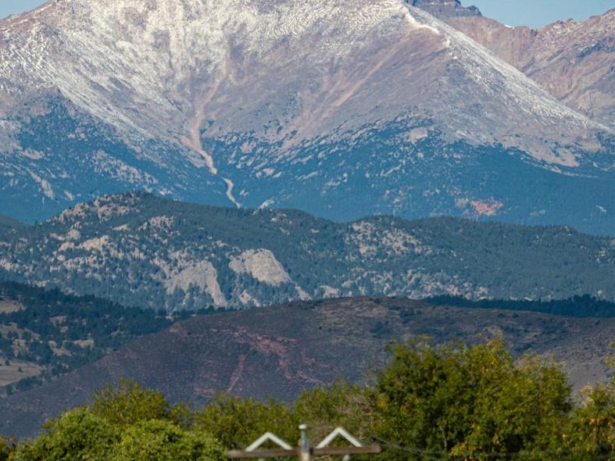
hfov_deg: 3.3
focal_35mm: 610
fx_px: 10836
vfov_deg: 2.4
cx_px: 268
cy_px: 92
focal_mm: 150
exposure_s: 1/2500
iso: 200
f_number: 2.8
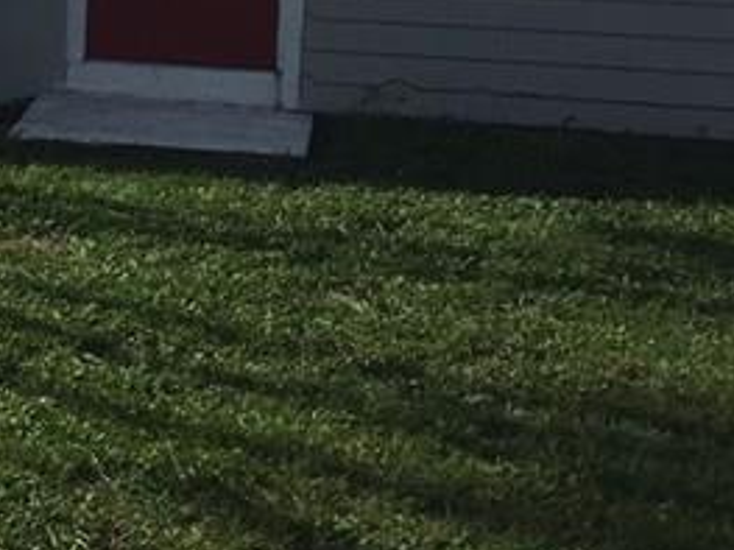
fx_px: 2395
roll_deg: -1.6
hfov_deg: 16.4
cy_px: -103
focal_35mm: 113
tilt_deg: -3.8
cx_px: -246
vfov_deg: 12.8
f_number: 2.2
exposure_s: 1/3597
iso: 32
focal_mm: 4.15
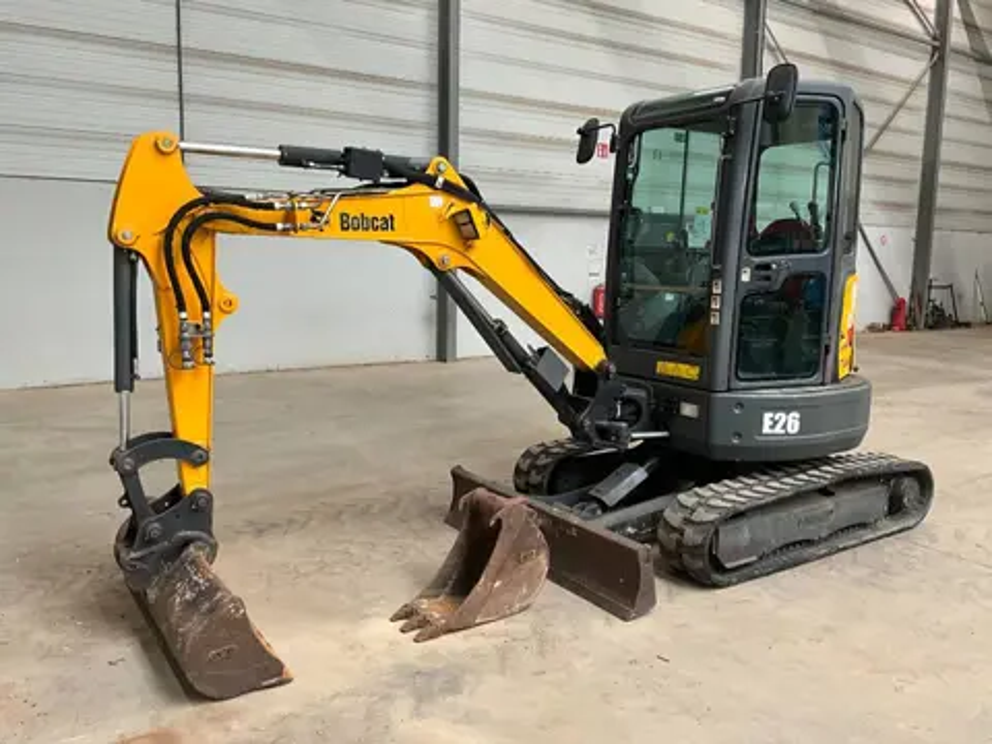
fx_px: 831
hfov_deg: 61.7
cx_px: 496
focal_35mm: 29
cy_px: 372
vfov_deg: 48.2
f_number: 1.8
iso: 100
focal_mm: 3
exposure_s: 1/60
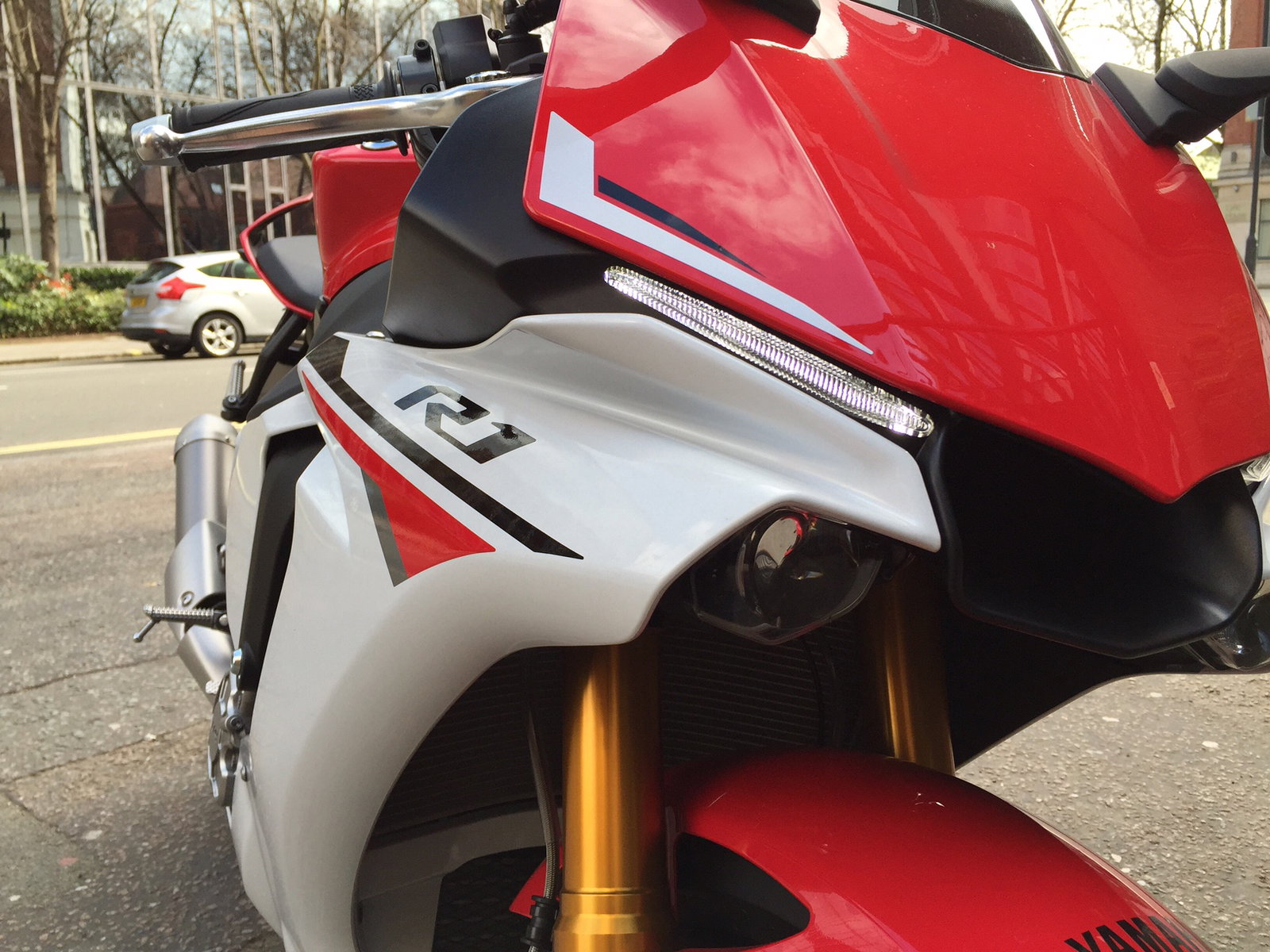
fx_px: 1064
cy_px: 476
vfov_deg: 48.2
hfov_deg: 61.7
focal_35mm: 29
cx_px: 635
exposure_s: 1/488
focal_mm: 4.15
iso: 32
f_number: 2.2
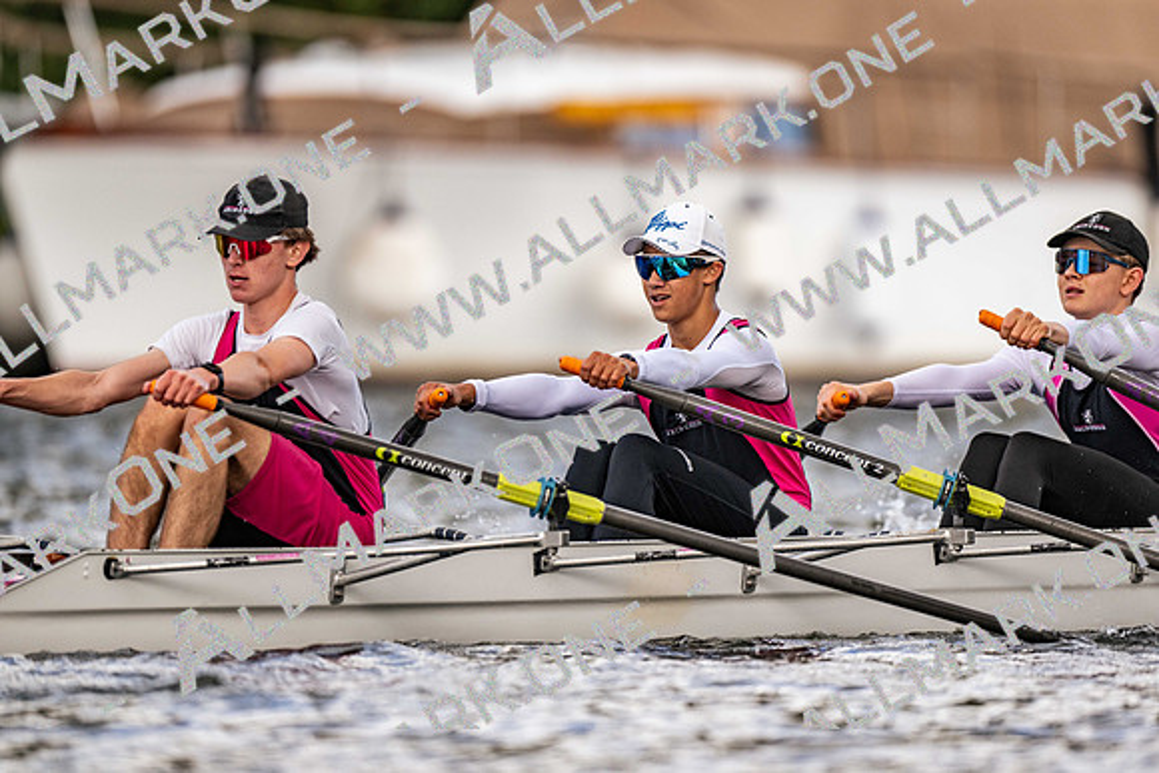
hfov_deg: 3.4
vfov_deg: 2.3
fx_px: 19330
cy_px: 386
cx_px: 580
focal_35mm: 600
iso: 560
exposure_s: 1/2500
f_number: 4
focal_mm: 600
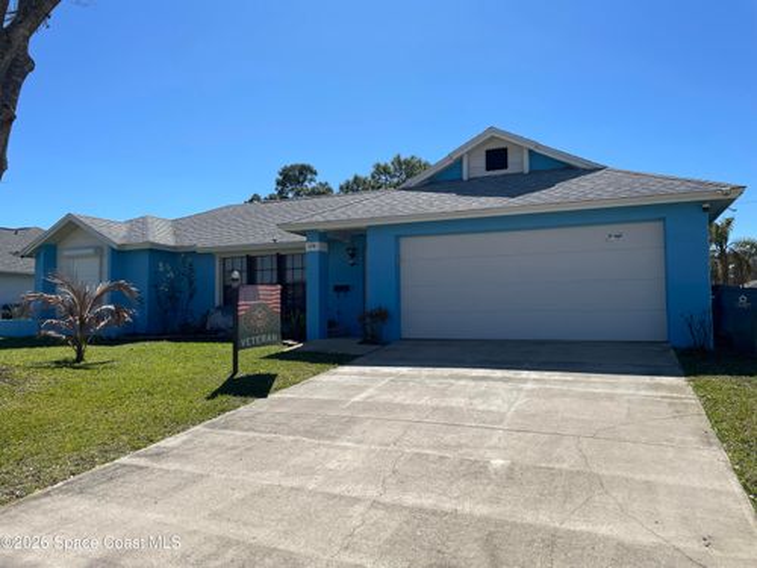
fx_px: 569
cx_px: 378
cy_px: 284
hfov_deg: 67.3
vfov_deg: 53.1
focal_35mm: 26
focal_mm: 4.2
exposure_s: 1/5291
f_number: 1.6
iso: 32
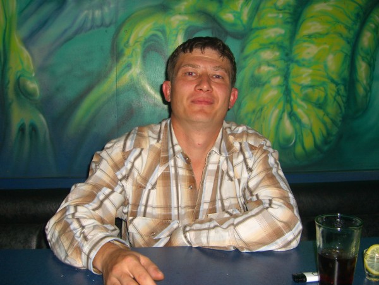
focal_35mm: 38
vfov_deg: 37.7
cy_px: 142
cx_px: 190
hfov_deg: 49.0
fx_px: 416
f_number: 2.8
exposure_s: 1/60
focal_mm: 7.9
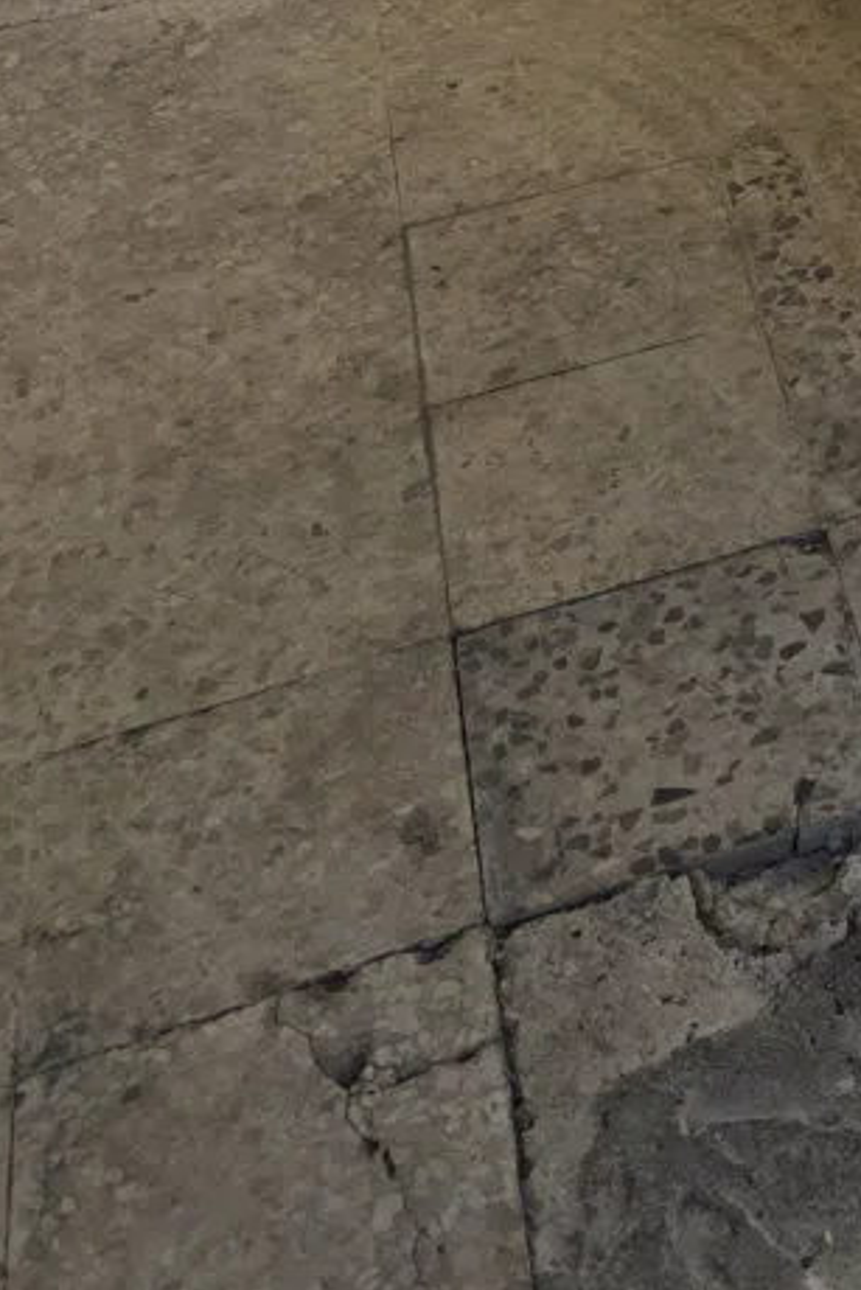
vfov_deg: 23.9
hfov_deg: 16.8
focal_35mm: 71
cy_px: -512
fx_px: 2545
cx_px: 1405
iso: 12
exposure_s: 1/533
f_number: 1.7
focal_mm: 6.3
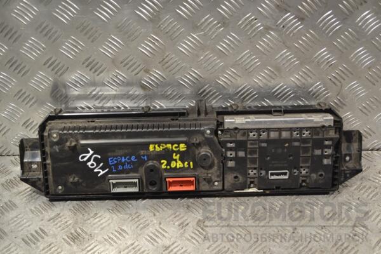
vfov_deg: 26.5
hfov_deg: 38.9
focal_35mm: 51
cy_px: 127
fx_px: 540
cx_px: 190
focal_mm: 34
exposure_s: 1/60
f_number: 5
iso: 400
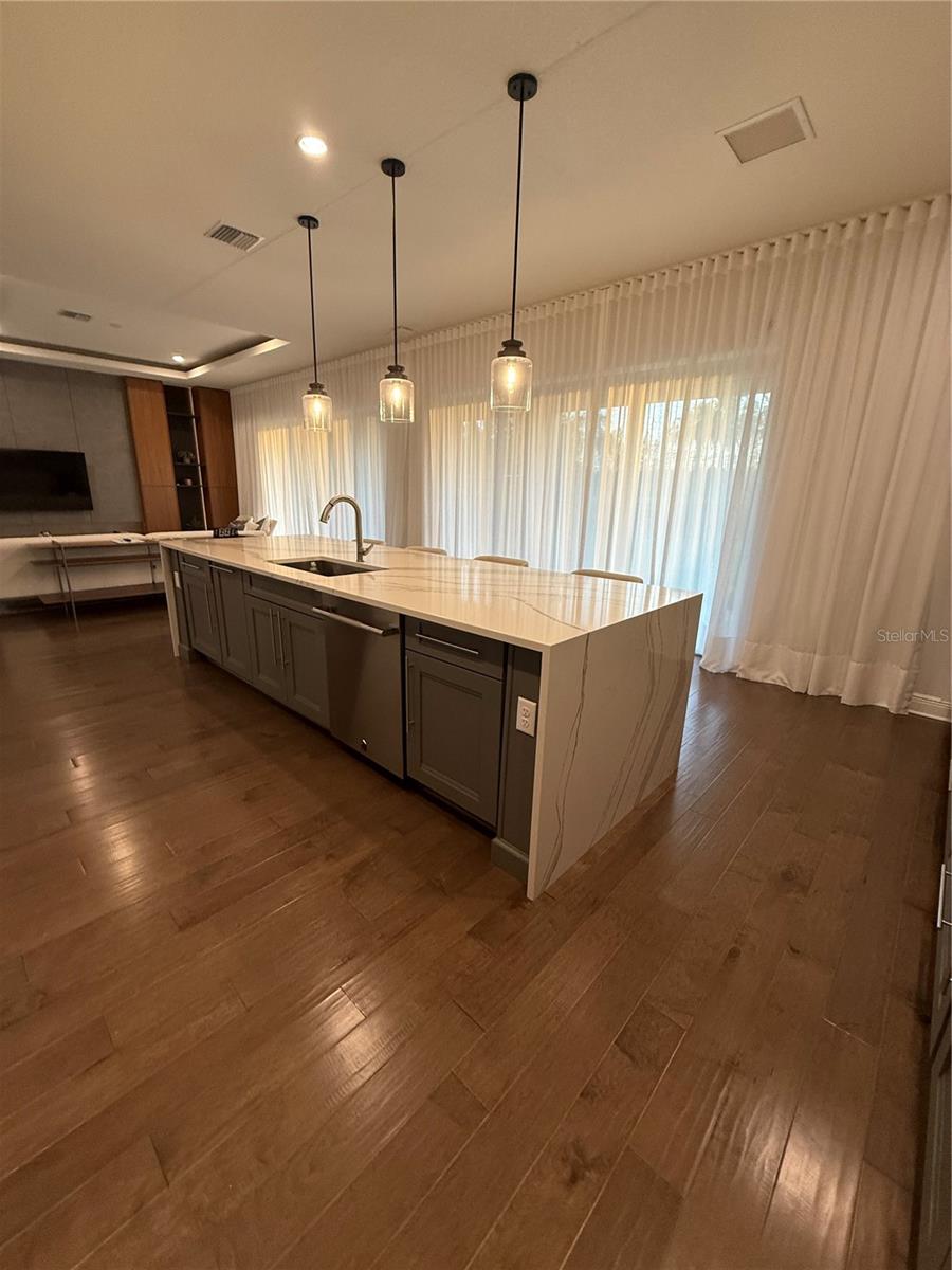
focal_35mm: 14
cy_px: 635
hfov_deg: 85.7
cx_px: 476
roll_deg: -1.7
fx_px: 513
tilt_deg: -14.7
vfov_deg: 102.1
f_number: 2.2
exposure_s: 1/120
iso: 200
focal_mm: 2.22
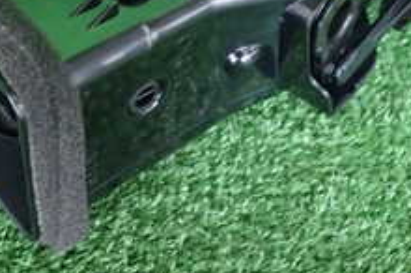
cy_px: 4
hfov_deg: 28.4
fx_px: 809
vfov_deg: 18.6
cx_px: 248
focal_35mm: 71
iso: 500
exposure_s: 1/30
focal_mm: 4.5
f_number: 2
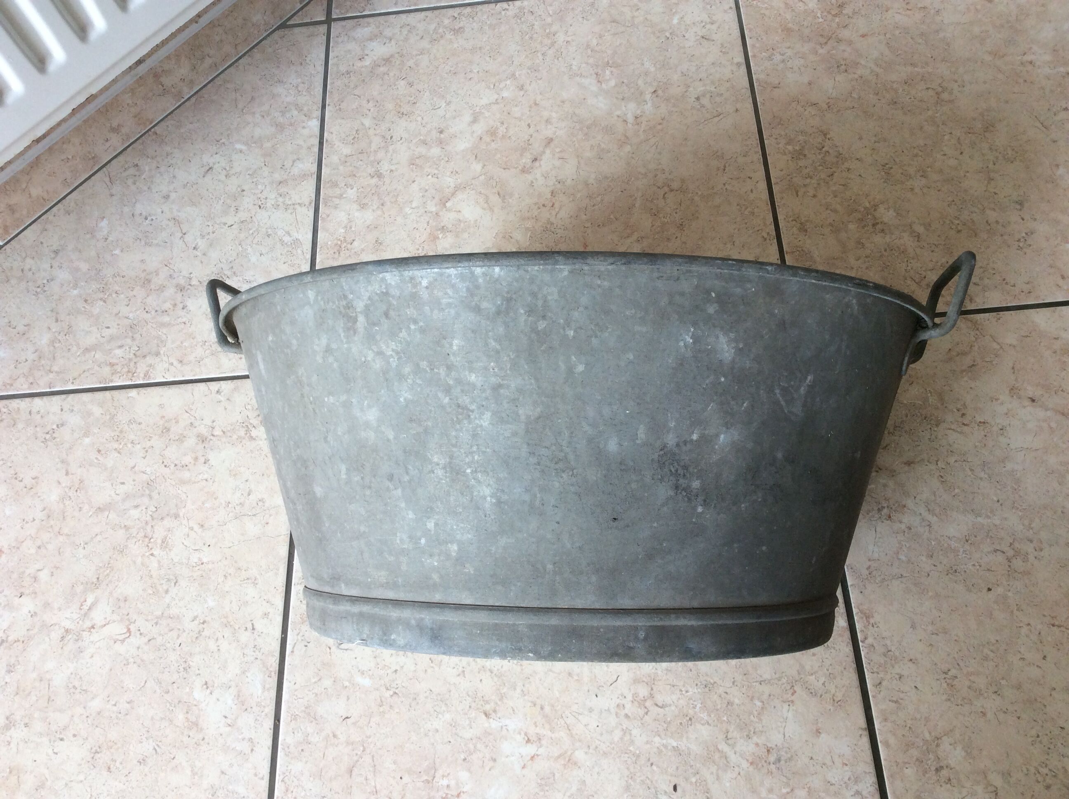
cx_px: 534
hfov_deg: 56.9
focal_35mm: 32
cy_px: 400
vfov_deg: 44.1
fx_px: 987
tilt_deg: -63.6
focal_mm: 3.3
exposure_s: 1/100
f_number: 2.4
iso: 50
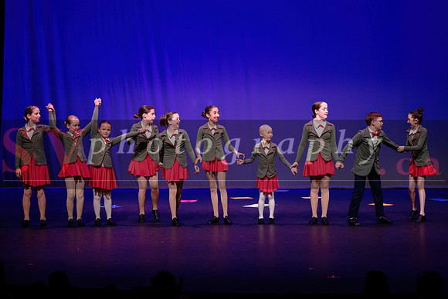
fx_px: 1464
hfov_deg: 17.4
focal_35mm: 118
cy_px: 108
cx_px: 194
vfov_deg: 11.6
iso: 1250
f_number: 2.8
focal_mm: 92
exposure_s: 1/800
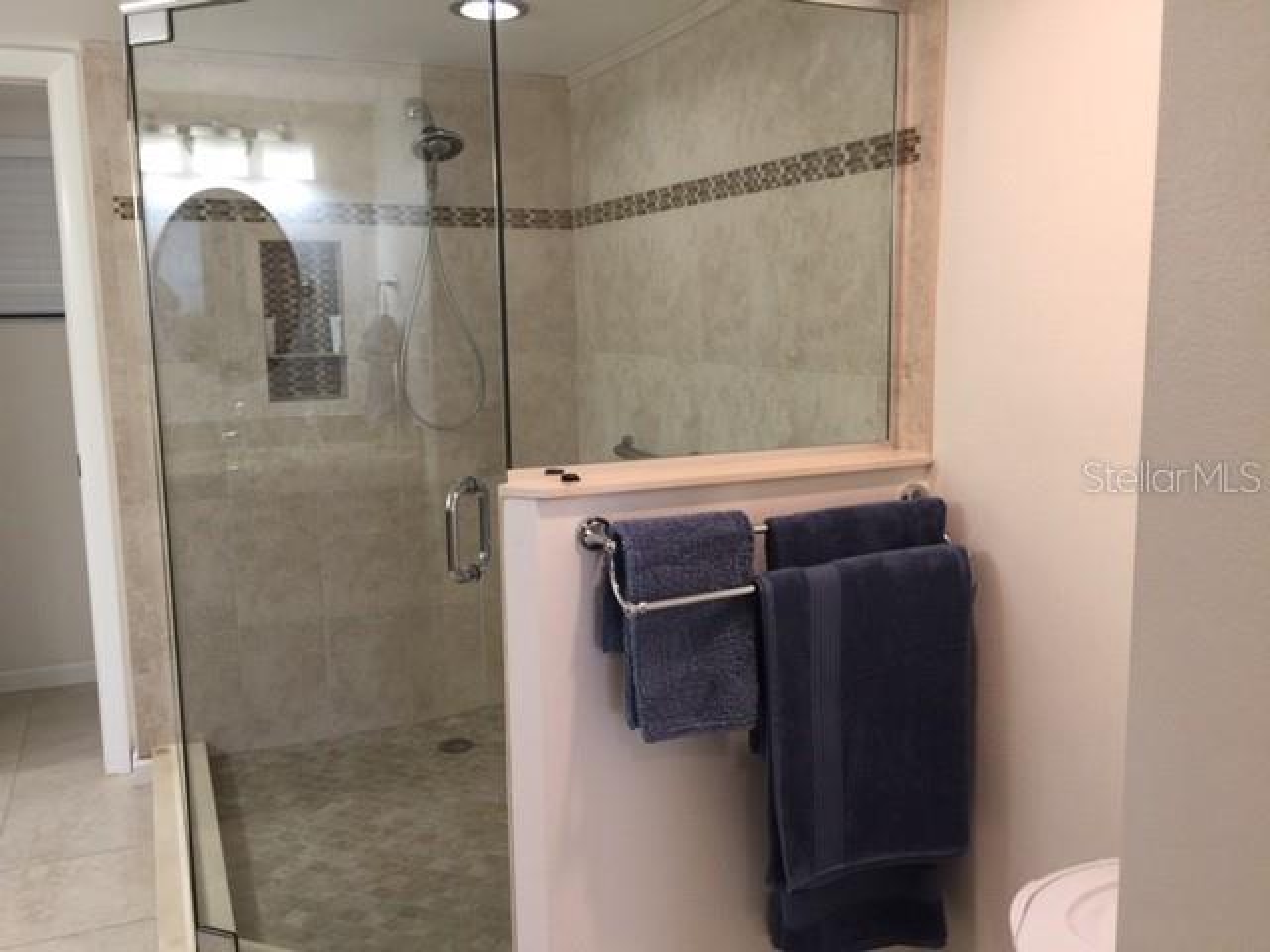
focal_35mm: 29
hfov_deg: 61.7
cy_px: 476
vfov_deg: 48.2
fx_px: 1064
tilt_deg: -6.7
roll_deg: +0.0
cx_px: 635
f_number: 2.2
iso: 40
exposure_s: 1/30
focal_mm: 4.15
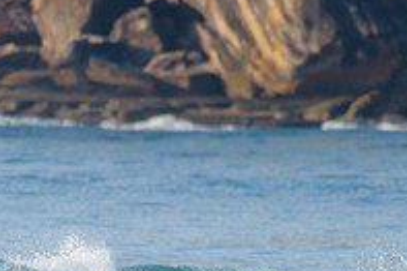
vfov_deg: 0.8
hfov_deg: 1.1
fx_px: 20434
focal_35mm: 1809
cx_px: 93
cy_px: 299
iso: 560
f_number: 5.6
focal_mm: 500
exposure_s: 1/2000
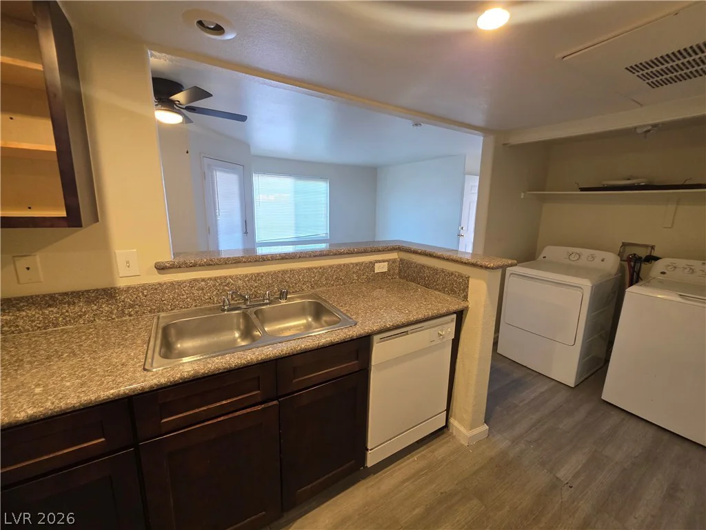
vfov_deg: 89.9
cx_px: 353
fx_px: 265
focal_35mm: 13
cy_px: 265
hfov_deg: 106.2
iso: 320
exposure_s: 1/60
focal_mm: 2.2
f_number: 1.9
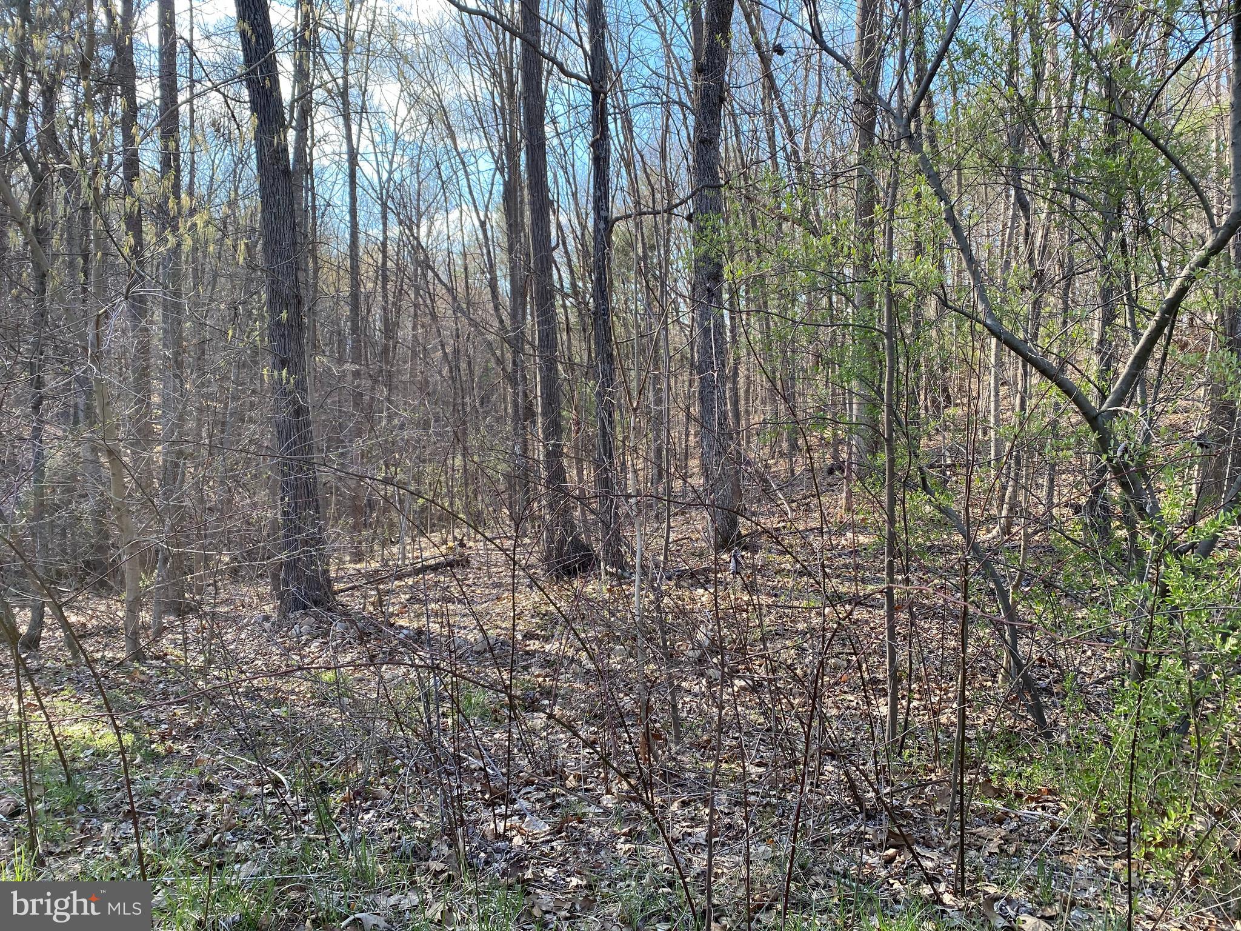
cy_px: 466
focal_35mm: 26
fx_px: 932
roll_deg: -0.2
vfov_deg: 53.1
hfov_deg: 67.3
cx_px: 620
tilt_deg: -6.0
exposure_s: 1/292
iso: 32
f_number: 1.8
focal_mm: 4.25
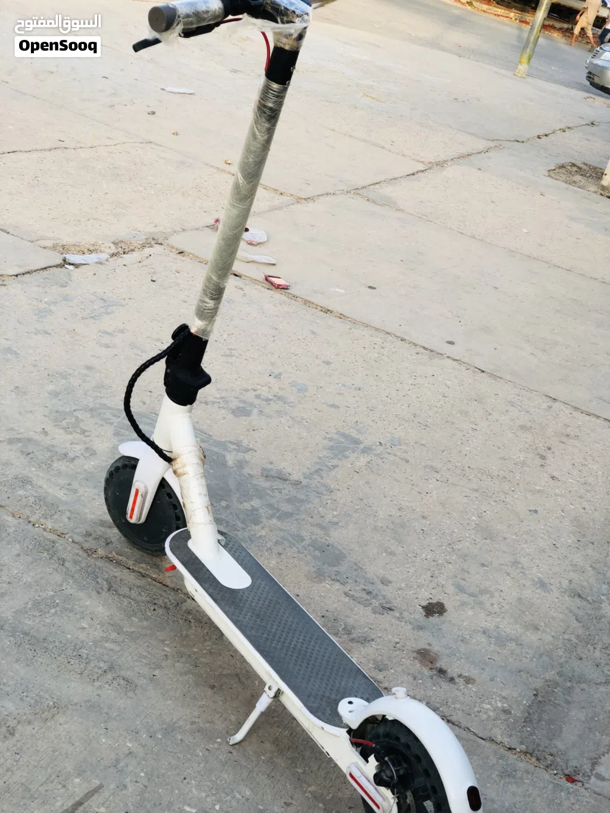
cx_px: 305
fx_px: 1222
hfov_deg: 28.0
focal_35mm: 52
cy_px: 406
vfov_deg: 36.8
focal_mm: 6
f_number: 2.4
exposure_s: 1/78
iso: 16
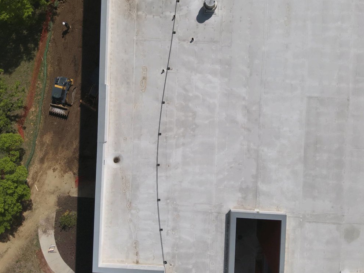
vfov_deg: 48.2
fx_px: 305
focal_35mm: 29
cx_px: 191
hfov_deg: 61.6
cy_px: 130
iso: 100
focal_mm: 4.4
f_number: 2.8
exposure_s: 1/3000
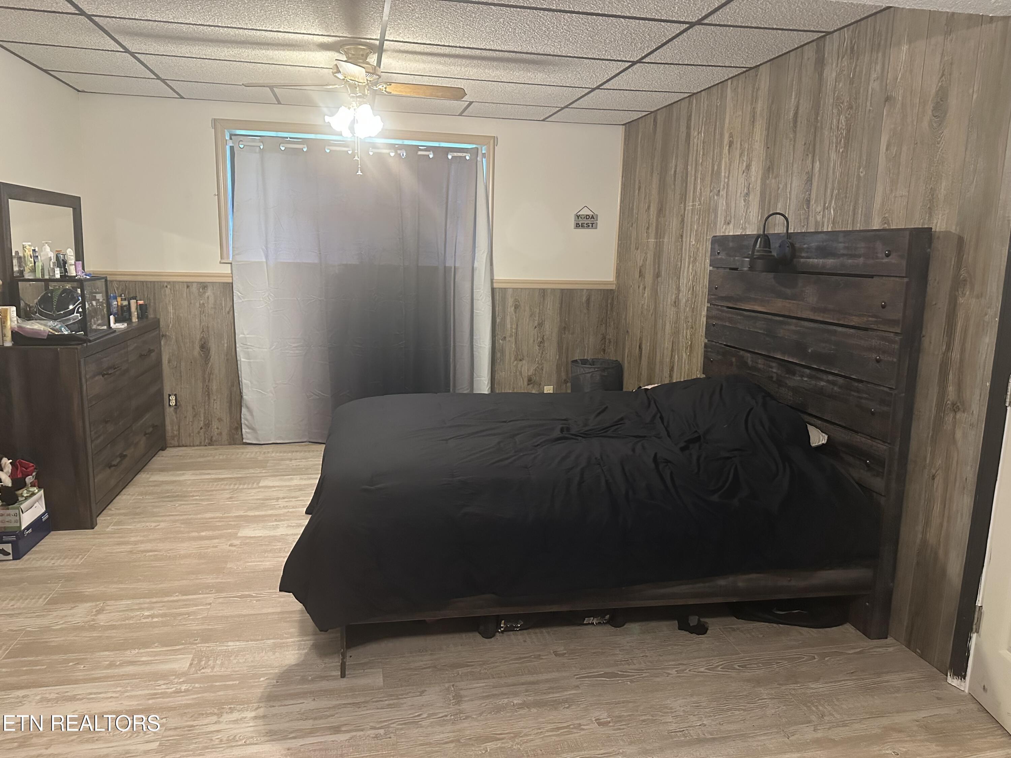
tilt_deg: -8.2
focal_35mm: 24
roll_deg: -1.0
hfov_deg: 71.6
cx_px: 506
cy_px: 379
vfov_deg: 56.8
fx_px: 701
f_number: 1.78
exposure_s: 1/60
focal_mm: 6.86
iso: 800
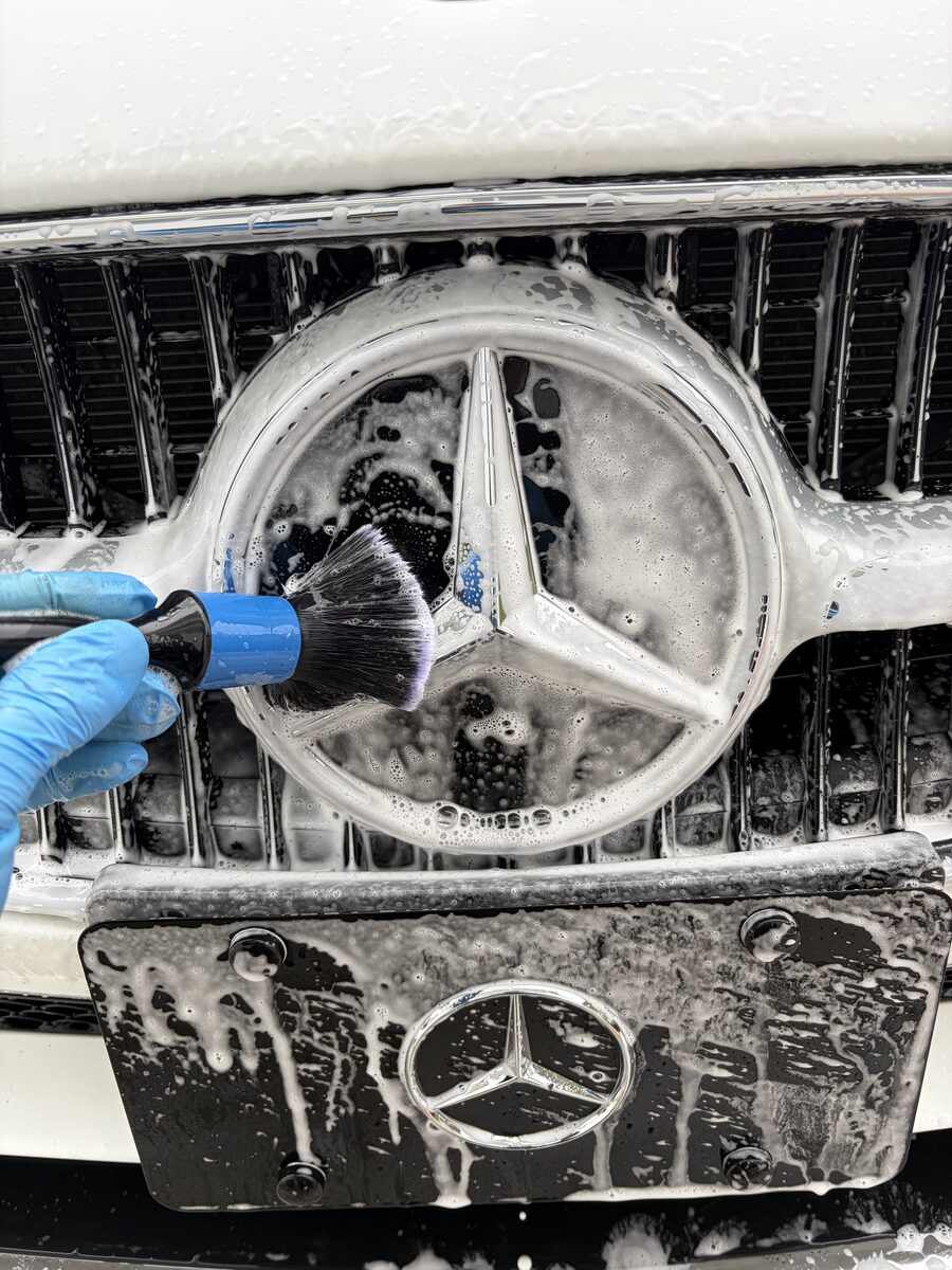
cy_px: 635
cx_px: 476
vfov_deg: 67.3
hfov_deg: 53.1
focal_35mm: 26
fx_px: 953
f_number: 1.6
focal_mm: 5.96
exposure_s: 1/485
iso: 50
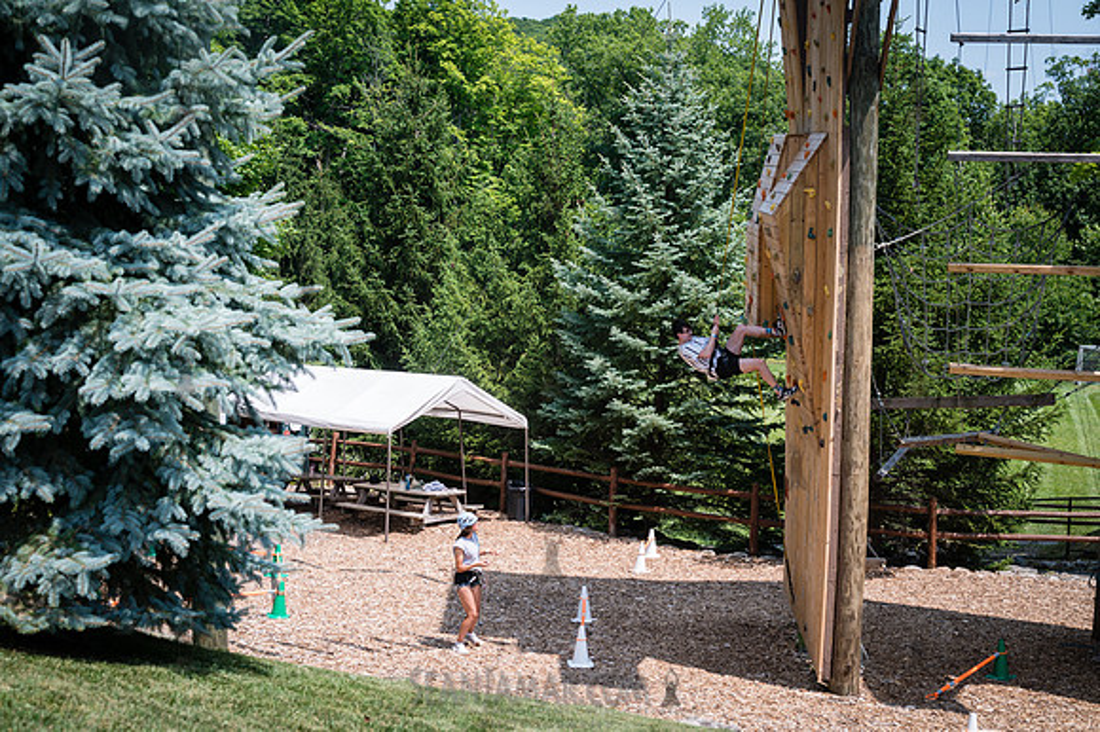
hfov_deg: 41.1
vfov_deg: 28.0
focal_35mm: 48
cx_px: 550
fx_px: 1466
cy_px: 366
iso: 100
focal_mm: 48
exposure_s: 1/400
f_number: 4.5
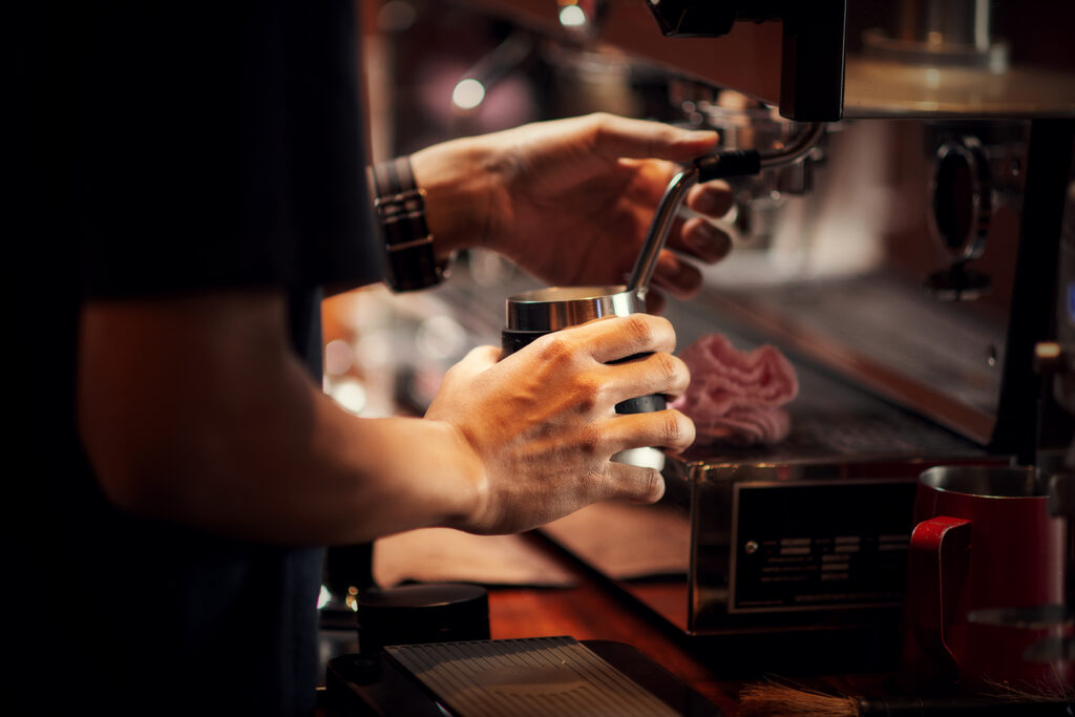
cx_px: 538
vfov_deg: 10.2
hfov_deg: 15.2
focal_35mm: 135
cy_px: 358
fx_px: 4032
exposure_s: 1/125
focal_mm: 135
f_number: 2
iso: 320
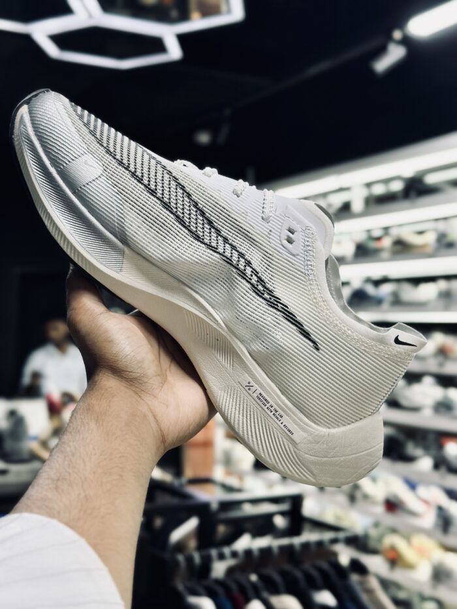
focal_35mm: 48
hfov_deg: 30.3
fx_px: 845
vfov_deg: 39.7
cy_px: 304
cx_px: 228
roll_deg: -0.1
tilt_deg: +1.4
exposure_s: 1/100
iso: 80
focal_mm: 6.86
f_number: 1.78
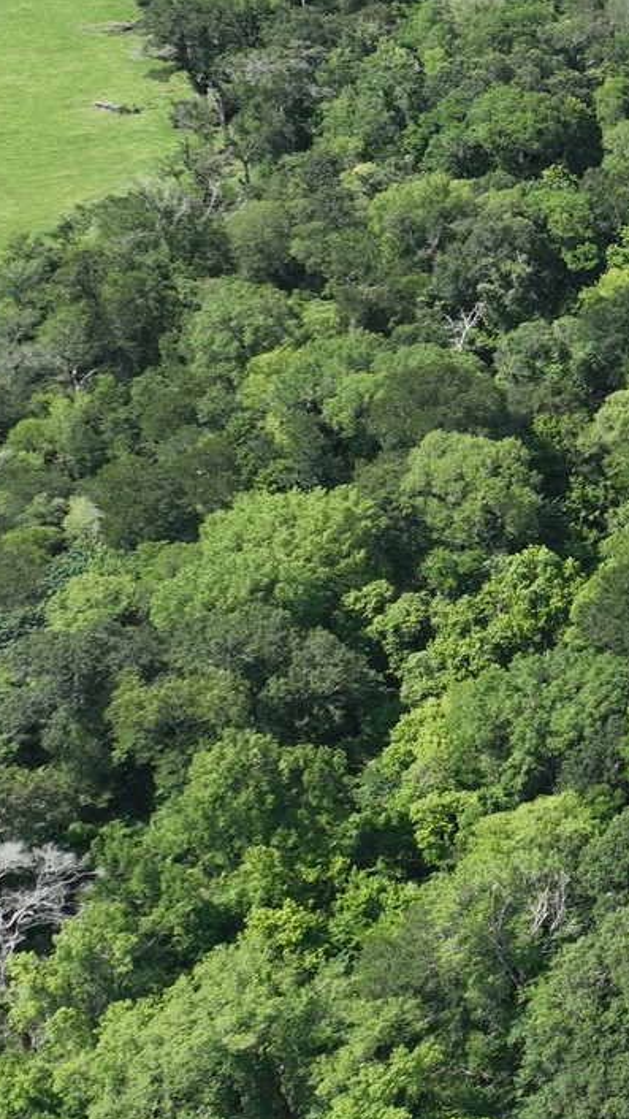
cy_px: 347
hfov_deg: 12.8
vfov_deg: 28.4
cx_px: 1489
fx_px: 2195
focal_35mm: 74
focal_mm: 12.29
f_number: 2.8
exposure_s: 1/1250
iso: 100
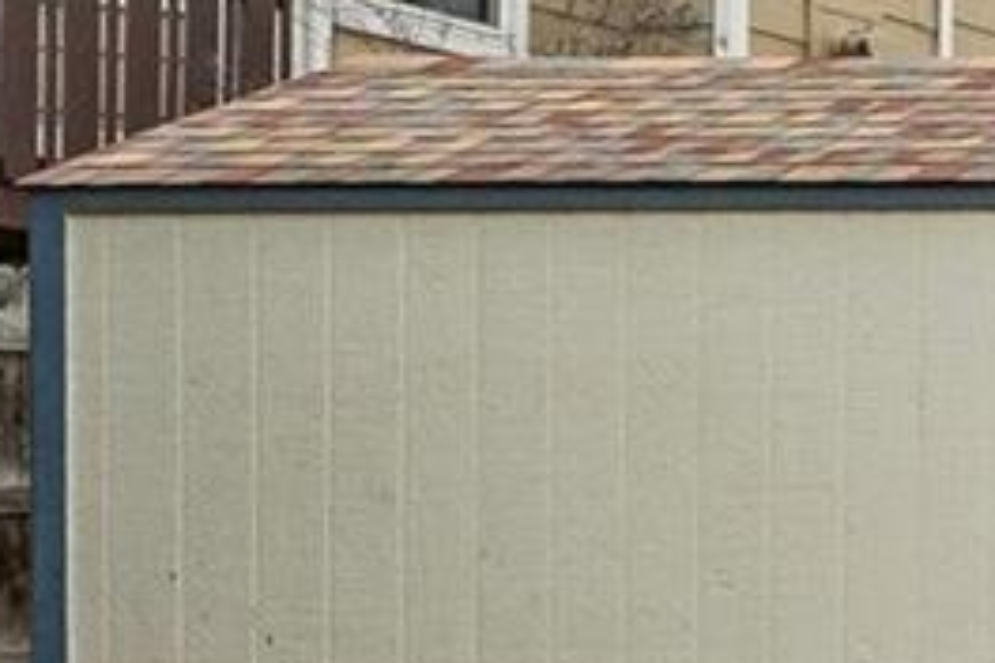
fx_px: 2543
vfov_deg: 14.7
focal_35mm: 92
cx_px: 2876
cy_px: 98
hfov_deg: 12.0
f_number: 9
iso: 320
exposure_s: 1/500
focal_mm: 10
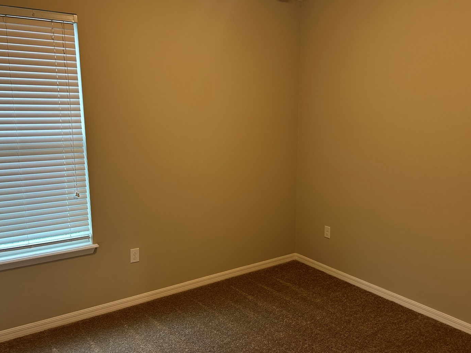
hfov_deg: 60.0
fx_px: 408
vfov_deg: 46.8
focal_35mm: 30
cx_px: 242
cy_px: 190
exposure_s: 1/60
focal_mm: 5.7
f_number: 1.5
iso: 160
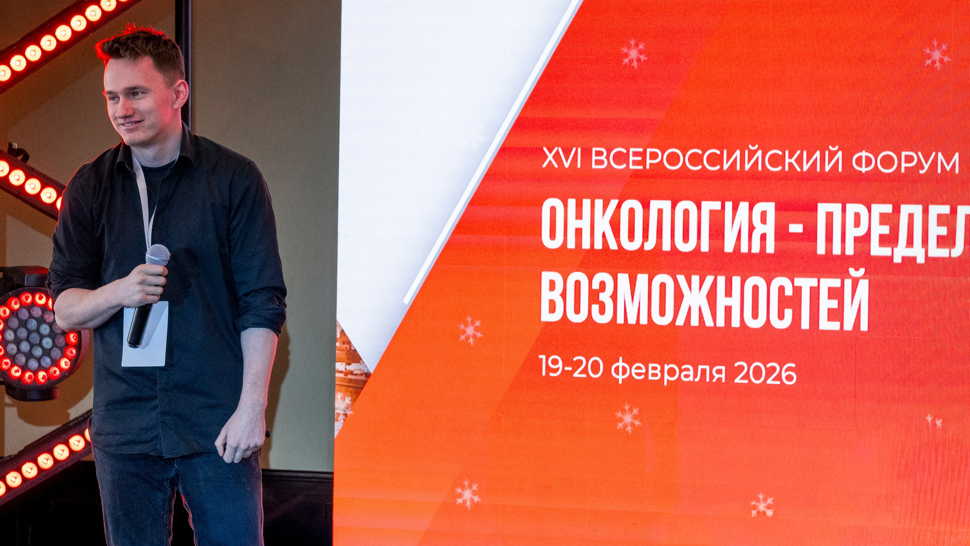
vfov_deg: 9.4
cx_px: 452
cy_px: 215
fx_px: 3321
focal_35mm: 129
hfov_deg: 16.6
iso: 1250
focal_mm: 75
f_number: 4.5
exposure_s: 1/160
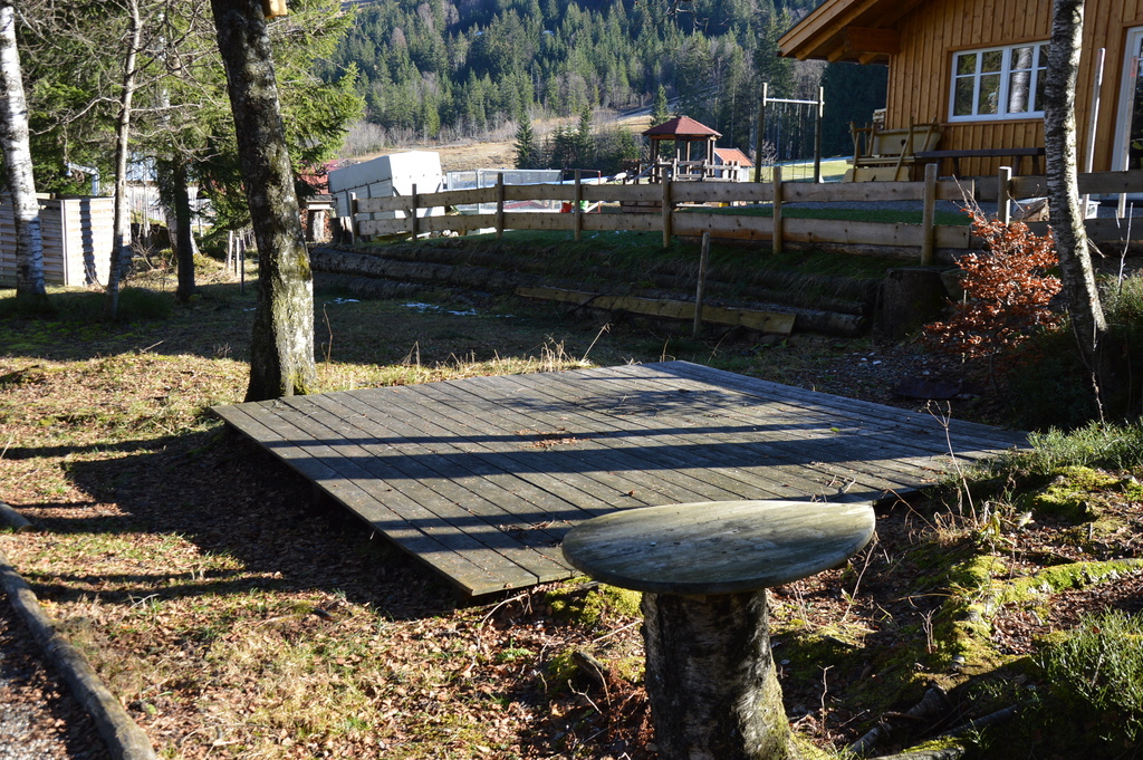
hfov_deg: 51.3
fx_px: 1190
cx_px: 572
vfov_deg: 35.4
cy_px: 380
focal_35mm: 38
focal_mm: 25
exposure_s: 1/125
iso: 140
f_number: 5.6
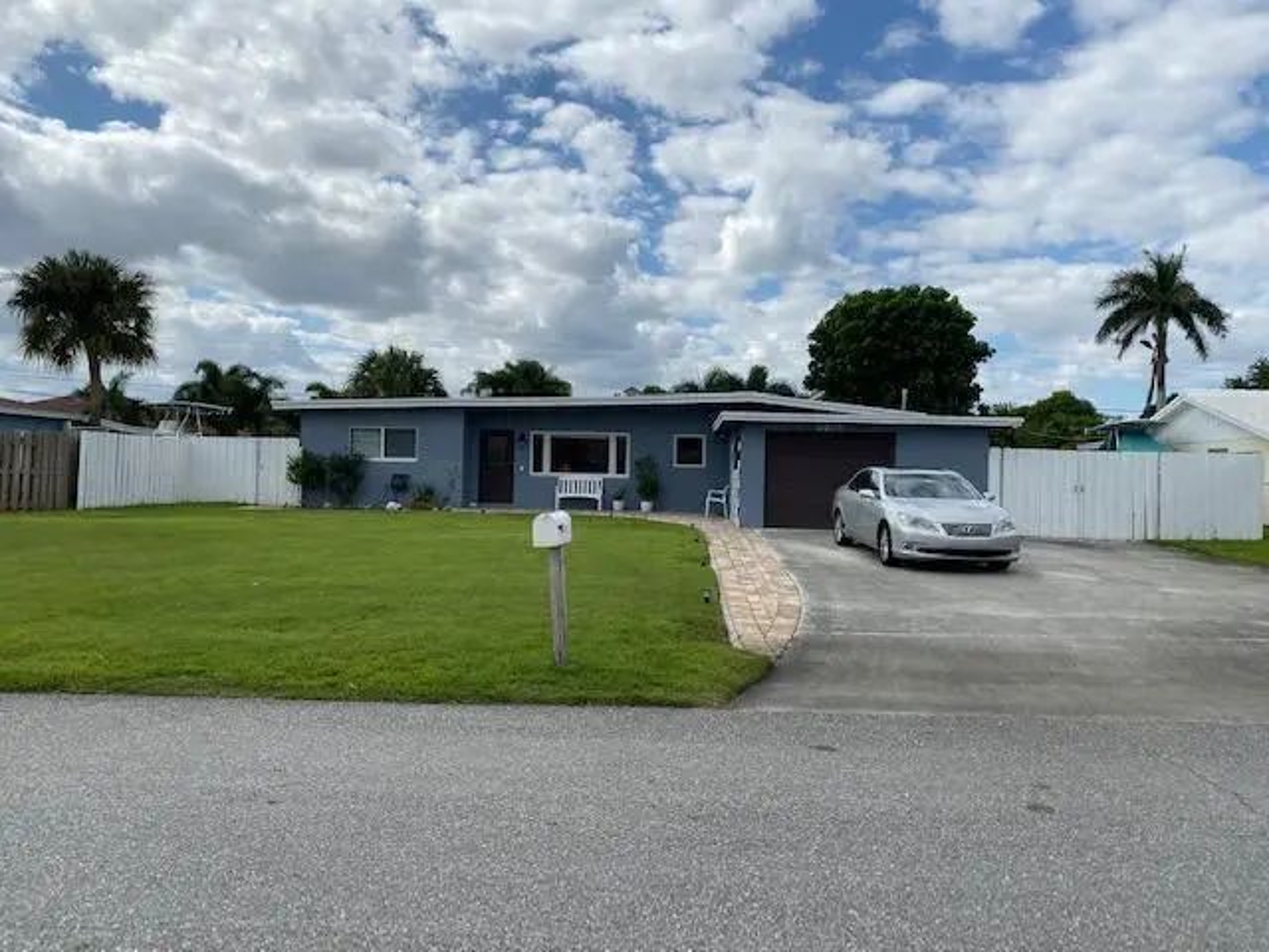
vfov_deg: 53.1
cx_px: 634
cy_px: 476
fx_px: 953
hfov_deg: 67.3
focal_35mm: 26
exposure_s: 1/4630
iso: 32
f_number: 1.8
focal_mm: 4.25
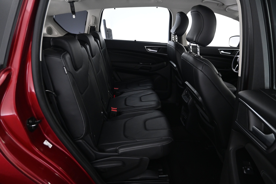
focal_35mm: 24
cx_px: 138
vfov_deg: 53.1
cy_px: 92
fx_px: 184
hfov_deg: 73.7
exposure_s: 1/15
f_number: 3.5
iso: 1600
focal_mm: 16
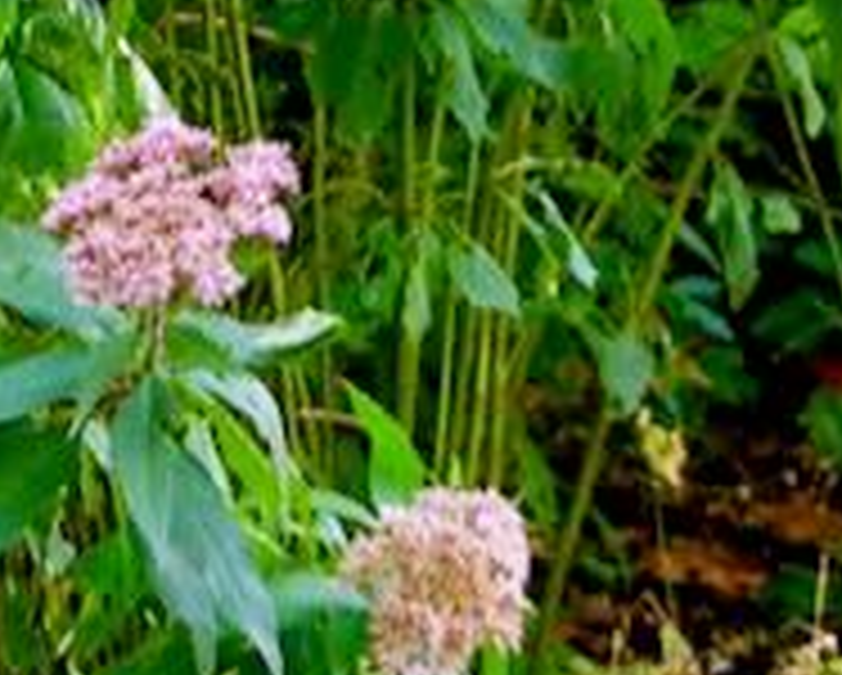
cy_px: -268
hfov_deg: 11.5
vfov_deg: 9.5
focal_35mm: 160
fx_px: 3991
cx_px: -482
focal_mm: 5.4
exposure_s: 1/55.7
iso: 160
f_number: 3.5
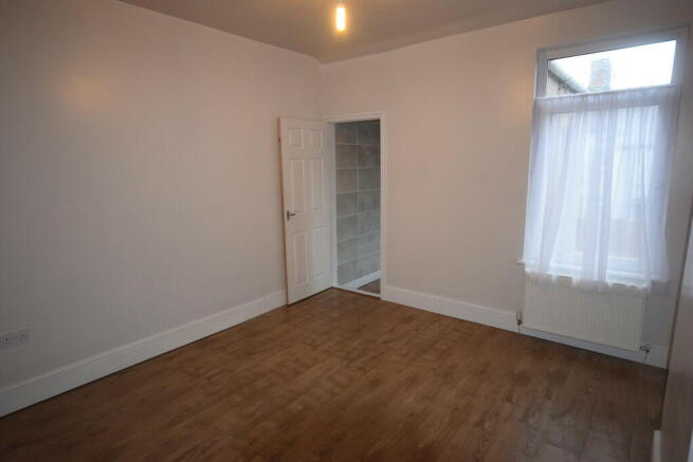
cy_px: 231
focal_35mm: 21
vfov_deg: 59.5
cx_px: 346
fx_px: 404
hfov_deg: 81.2
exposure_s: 1/80
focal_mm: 14
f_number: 4.8
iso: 800
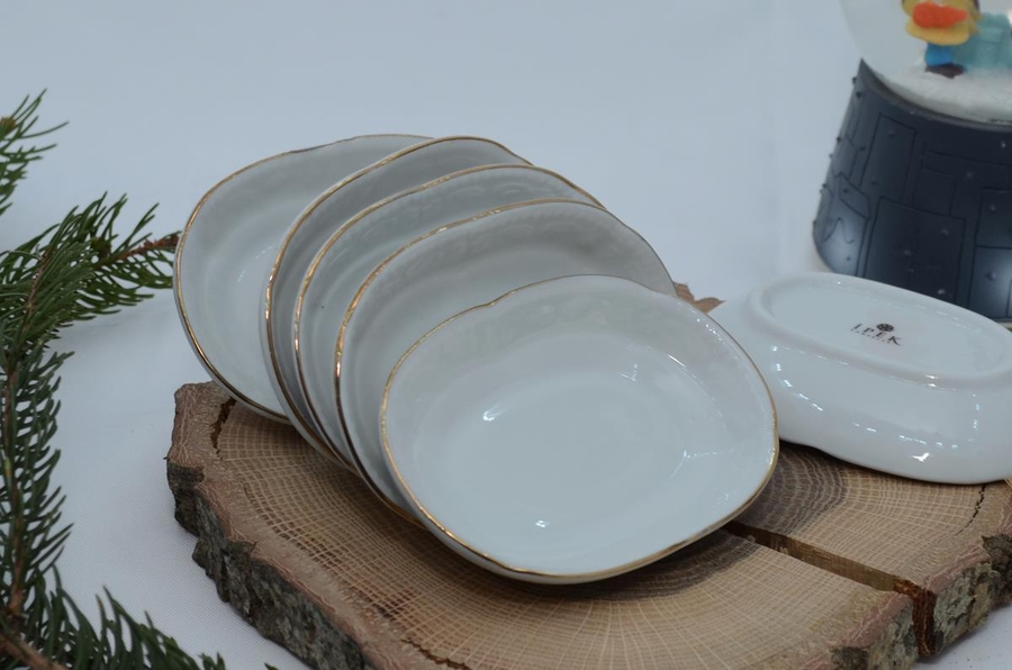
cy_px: 335
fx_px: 2104
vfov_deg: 18.1
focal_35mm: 75
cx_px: 506
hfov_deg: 27.0
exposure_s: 1/160
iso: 400
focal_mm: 50
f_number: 9
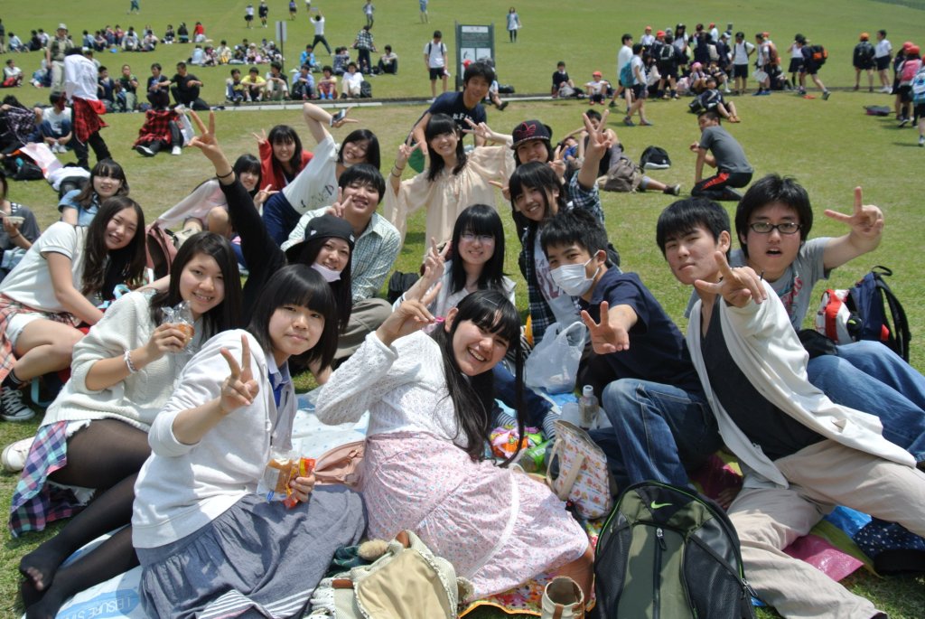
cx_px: 462
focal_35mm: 31
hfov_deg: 60.2
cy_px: 310
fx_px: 797
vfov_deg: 42.4
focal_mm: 11.8
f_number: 5
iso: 100
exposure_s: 1/800
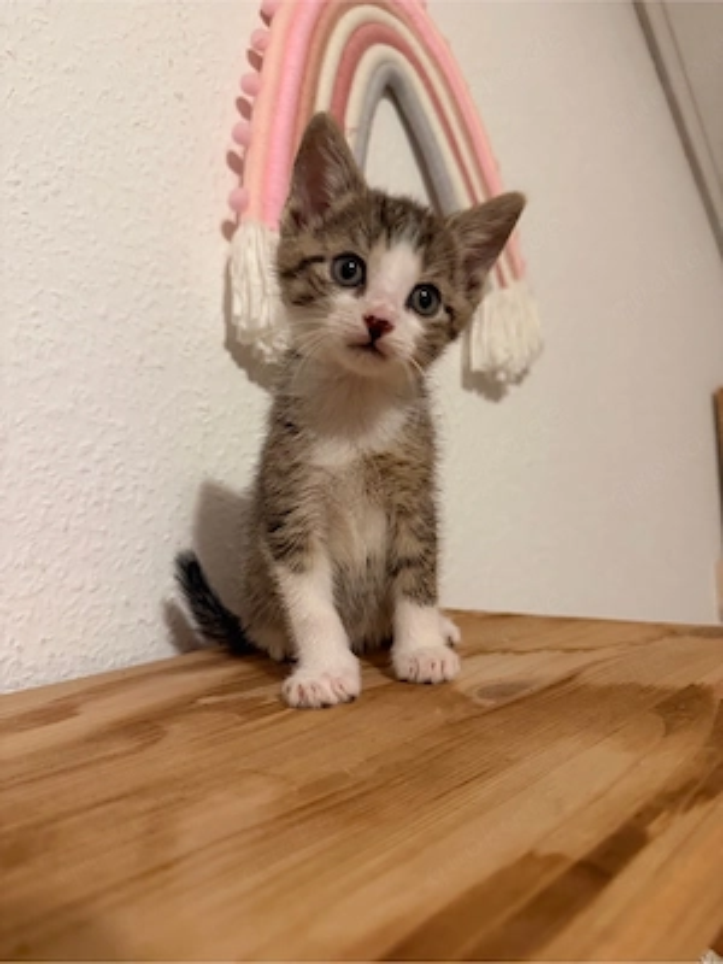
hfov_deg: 56.8
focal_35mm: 24
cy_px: 482
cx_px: 362
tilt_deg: +0.9
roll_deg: +1.8
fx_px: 668
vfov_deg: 71.6
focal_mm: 6.76
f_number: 1.78
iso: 320
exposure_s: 1/50
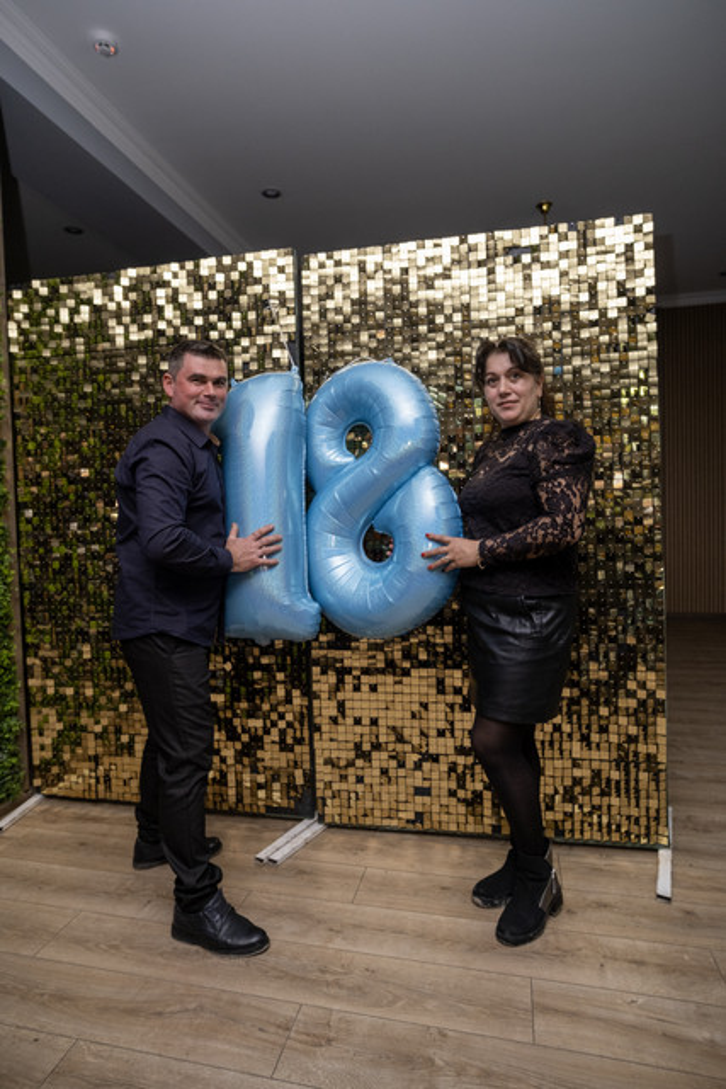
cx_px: 363
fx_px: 605
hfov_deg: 62.0
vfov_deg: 84.0
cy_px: 544
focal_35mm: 20
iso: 640
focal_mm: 13
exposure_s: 1/100
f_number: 2.2
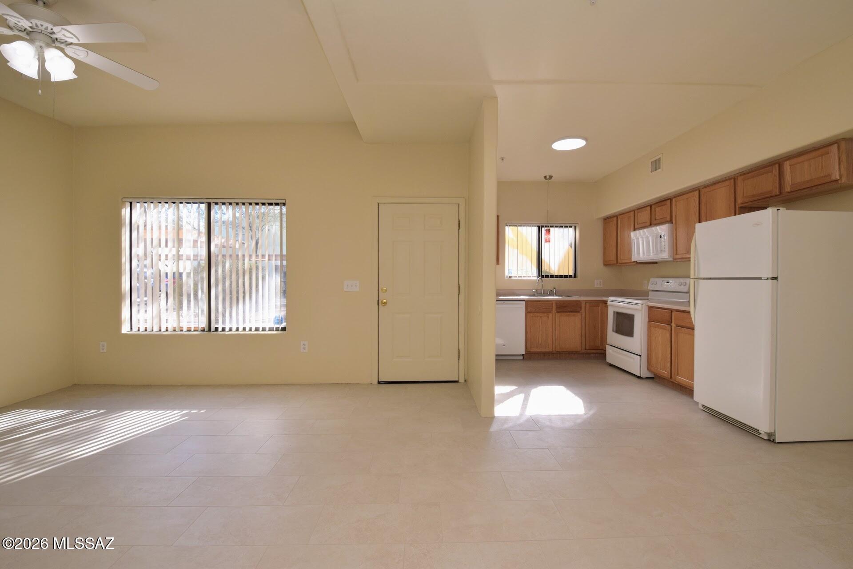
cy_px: 284
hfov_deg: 100.4
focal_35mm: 15
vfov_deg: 77.3
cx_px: 426
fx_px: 355
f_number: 9
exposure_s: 1/100
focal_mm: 10
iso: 400
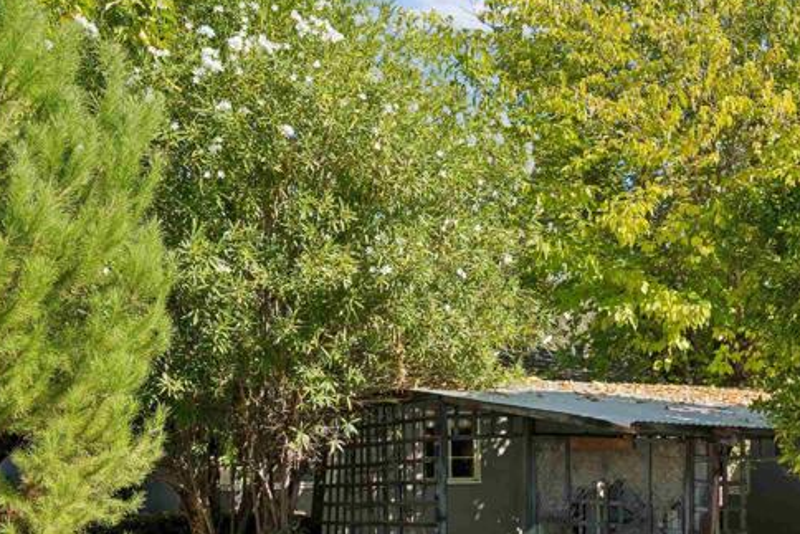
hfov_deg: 35.1
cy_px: 492
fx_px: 1246
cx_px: 562
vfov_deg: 23.5
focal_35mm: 56
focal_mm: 26.5
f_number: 8
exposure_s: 1/60
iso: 100
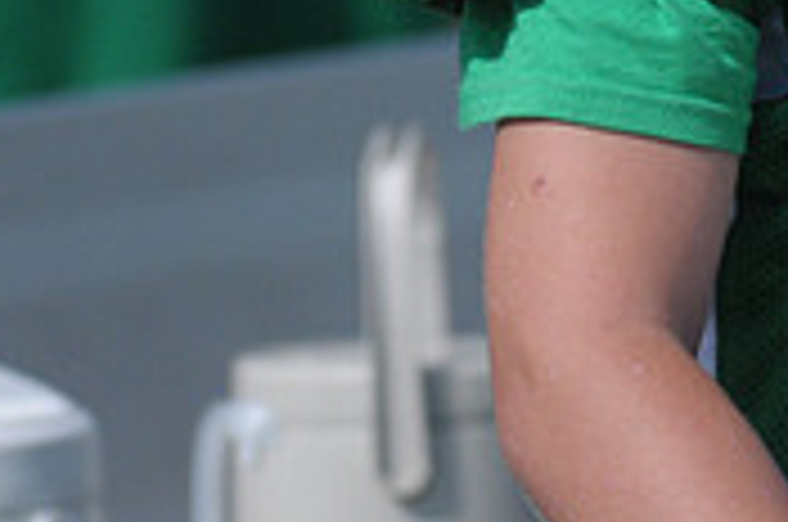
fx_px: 21718
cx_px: 919
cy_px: -331
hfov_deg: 2.1
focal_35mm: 994
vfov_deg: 1.4
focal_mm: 200
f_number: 4
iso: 640
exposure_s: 1/6400
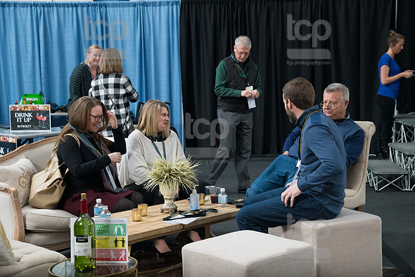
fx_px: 749
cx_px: 208
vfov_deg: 20.9
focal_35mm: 65
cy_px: 138
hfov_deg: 31.0
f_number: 5.6
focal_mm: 65
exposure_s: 1/250
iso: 4000
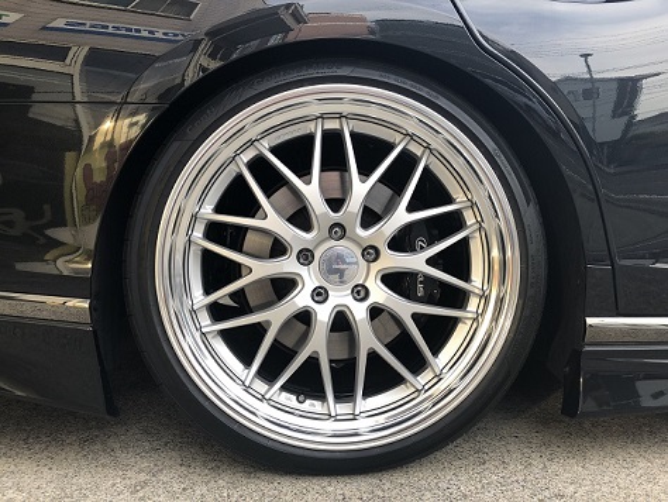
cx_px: 334
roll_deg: +4.3
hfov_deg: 63.4
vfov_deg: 49.8
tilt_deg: +0.1
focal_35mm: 28
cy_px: 251
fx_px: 541
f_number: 1.8
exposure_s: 1/100
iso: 25
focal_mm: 3.99
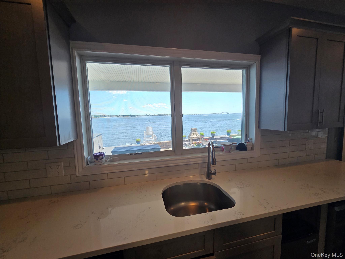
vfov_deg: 89.9
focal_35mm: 13
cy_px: 130
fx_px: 130
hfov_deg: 106.2
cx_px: 172
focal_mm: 2.2
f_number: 2.2
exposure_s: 1/359
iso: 80
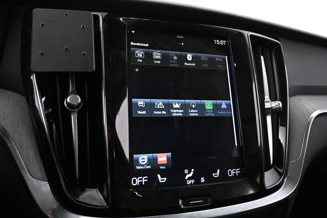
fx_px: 218
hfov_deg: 73.7
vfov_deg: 53.1
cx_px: 164
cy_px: 109
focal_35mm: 24
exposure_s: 1/15
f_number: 3.5
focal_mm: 16
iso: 1600
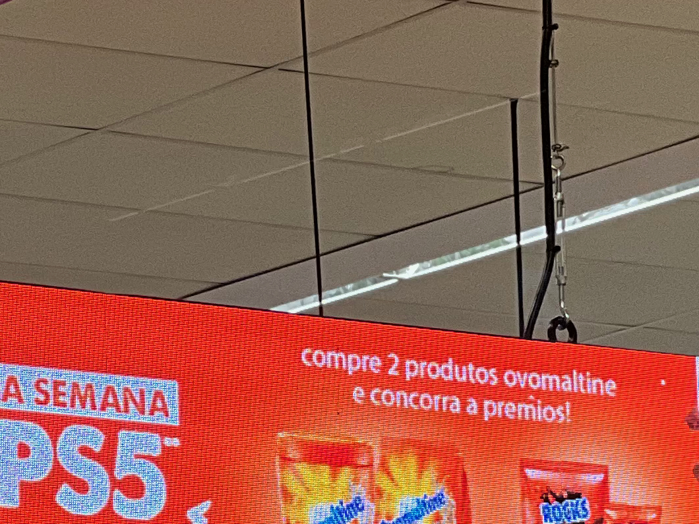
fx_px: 5917
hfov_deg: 6.7
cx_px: 5
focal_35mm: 293
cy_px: 974
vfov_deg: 5.0
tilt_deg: +4.4
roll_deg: +2.4
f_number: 2.8
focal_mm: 9
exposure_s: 1/120
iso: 125
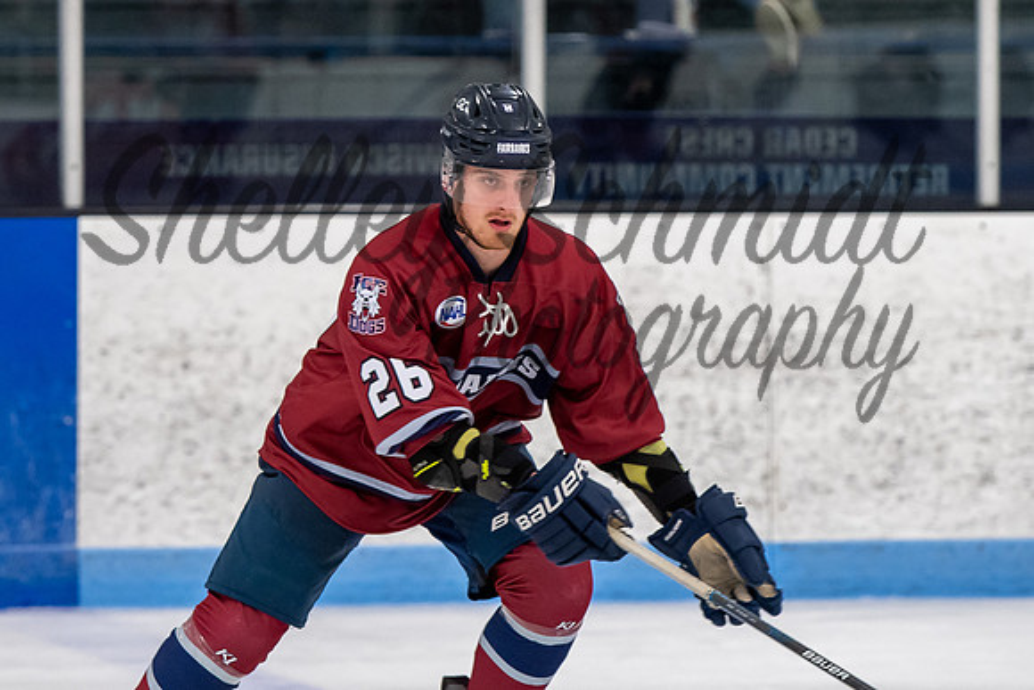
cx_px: 409
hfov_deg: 5.6
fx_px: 10485
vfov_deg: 3.8
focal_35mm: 365
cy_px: 138
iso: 800
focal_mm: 150
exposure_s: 1/500
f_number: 3.2
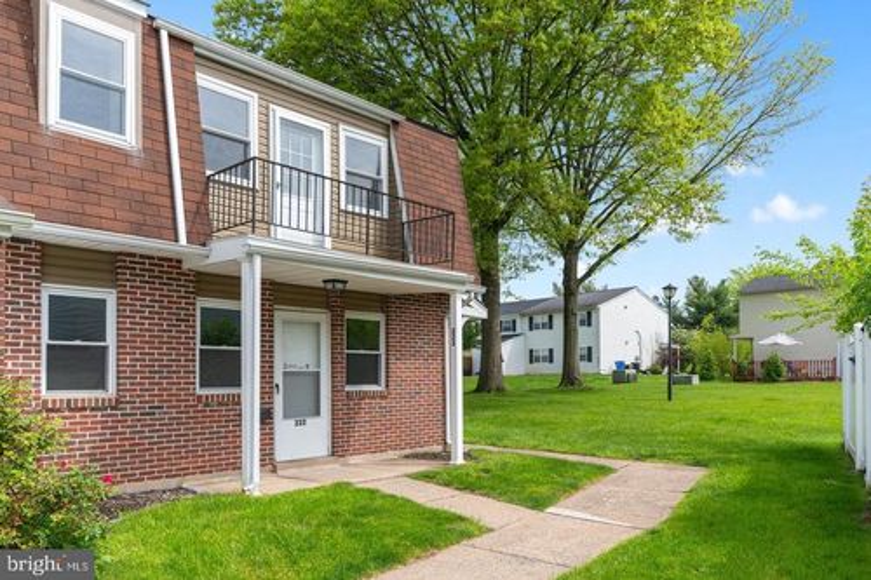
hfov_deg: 69.4
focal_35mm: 26
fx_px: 629
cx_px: 436
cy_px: 290
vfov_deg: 49.5
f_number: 7.1
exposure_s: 1/640
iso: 320
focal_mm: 26
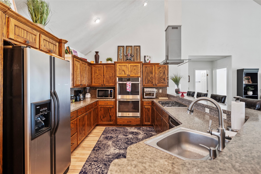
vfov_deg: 67.4
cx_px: 130
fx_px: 130
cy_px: 87
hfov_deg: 90.0
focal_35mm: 18
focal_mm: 12
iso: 800
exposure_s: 1/30
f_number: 2.8
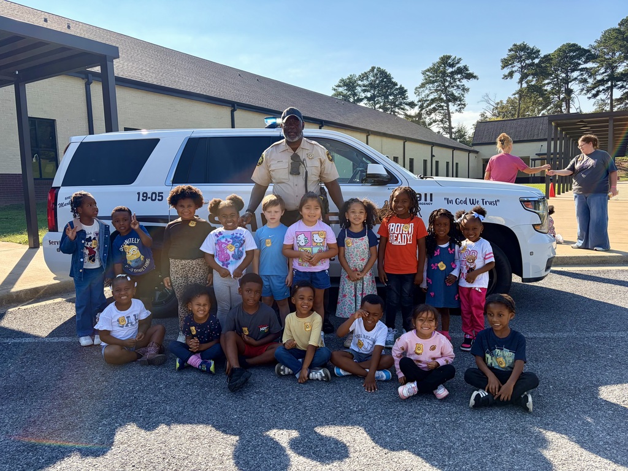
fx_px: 472
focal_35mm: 26
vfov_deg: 53.1
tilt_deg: -5.2
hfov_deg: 67.3
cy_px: 236
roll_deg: +1.8
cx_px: 314
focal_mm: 5.96
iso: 64
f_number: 1.6
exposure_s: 1/1287
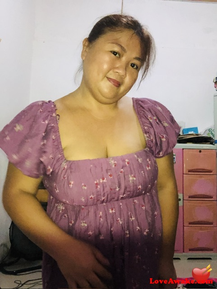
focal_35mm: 32
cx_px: 108
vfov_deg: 56.8
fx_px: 267
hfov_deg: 44.2
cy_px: 144
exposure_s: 1/30
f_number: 2.2
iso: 500
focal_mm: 2.87
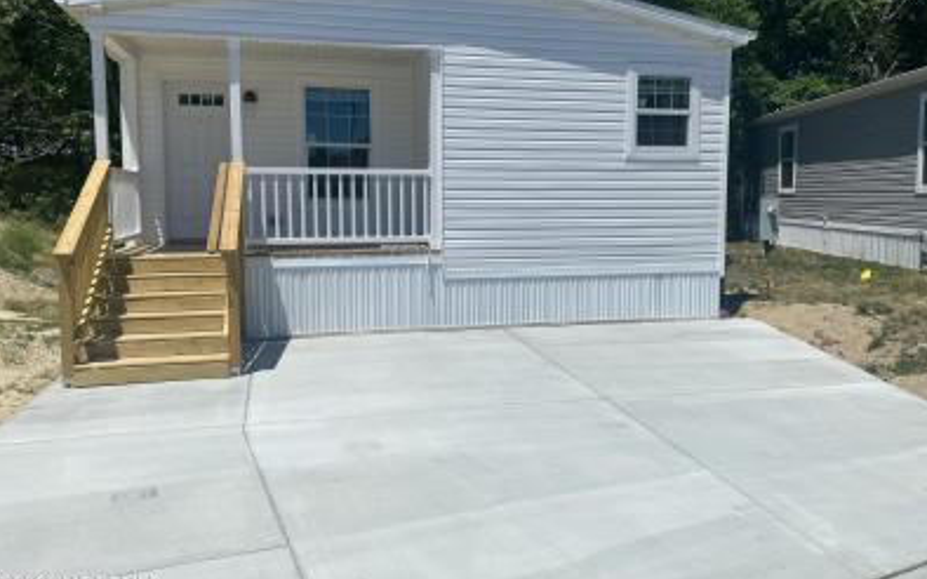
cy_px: 264
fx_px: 707
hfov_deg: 66.5
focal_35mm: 28
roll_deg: -1.1
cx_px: 466
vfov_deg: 44.5
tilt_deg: -3.2
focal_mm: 4.25
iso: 32
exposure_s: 1/6061
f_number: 1.8
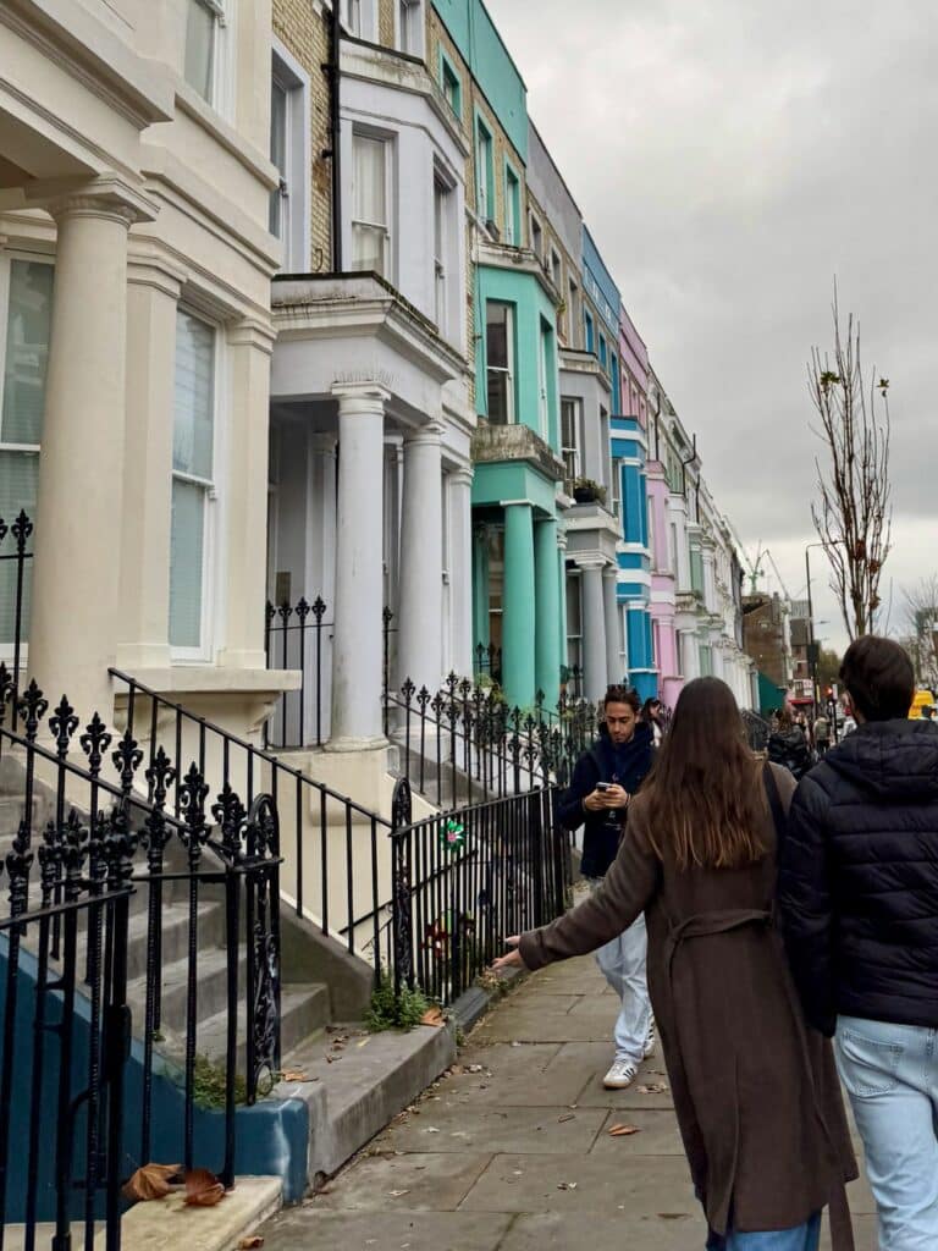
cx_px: 469
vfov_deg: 71.6
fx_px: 867
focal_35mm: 24
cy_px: 626
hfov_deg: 56.8
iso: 80
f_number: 1.78
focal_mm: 6.76
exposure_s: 1/802
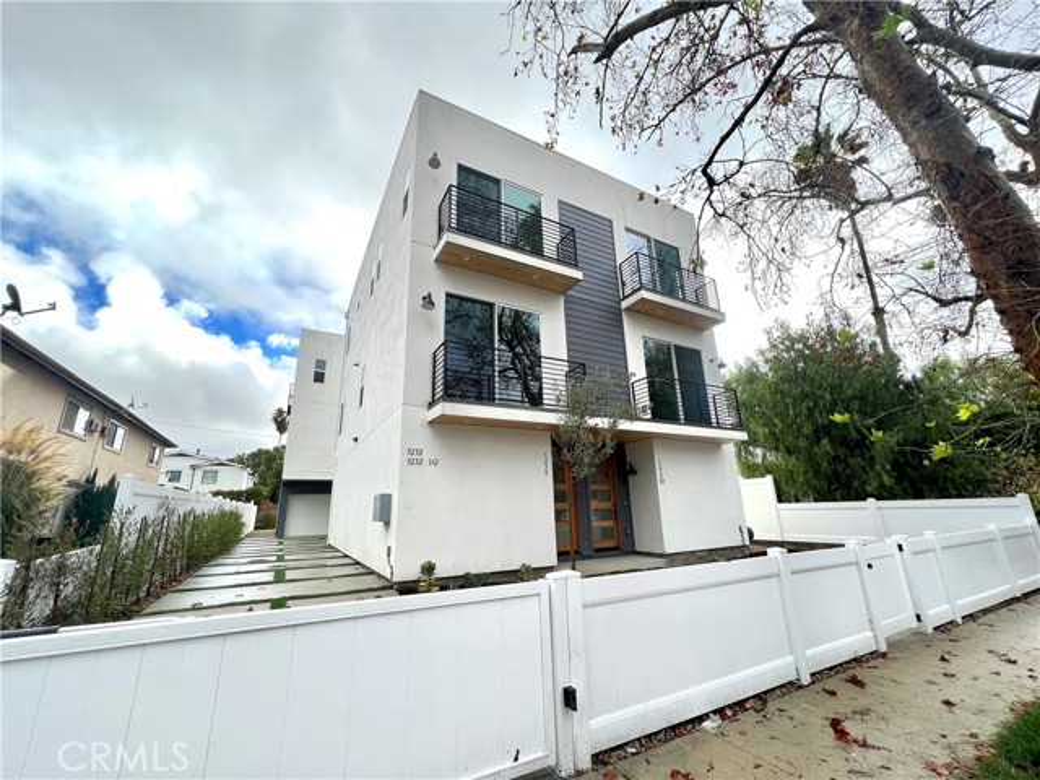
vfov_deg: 89.9
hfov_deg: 106.2
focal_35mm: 13
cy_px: 390
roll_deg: +1.0
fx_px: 391
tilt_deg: +15.1
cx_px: 520
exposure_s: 1/555
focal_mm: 1.57
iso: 32
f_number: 1.8
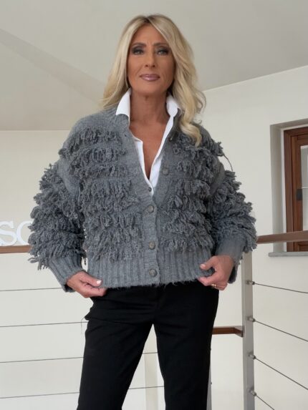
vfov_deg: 60.0
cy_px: 205
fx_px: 356
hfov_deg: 46.8
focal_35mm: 30
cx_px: 154
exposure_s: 1/121
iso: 80
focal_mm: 2.71
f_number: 1.9
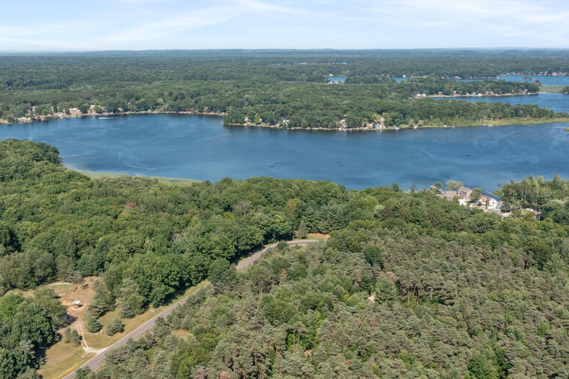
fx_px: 679
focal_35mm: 43
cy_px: 183
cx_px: 230
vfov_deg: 31.2
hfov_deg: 45.2
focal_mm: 10.26
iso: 100
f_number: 6.3
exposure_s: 1/800
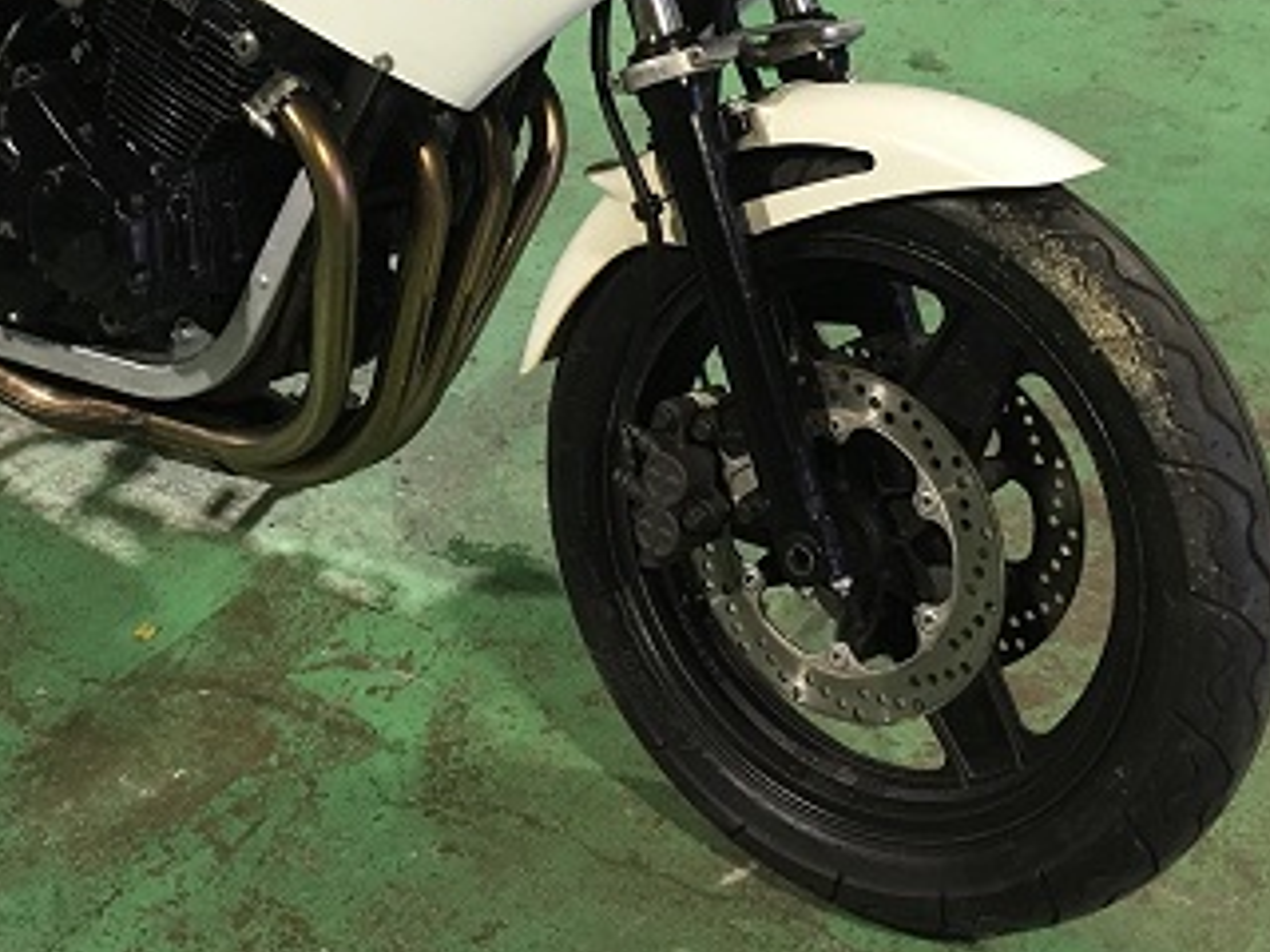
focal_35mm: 64
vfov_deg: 22.2
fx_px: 2348
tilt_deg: -25.7
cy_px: 38
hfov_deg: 30.1
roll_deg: +4.8
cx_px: 433
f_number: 2.2
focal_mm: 4.15
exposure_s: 1/30
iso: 80
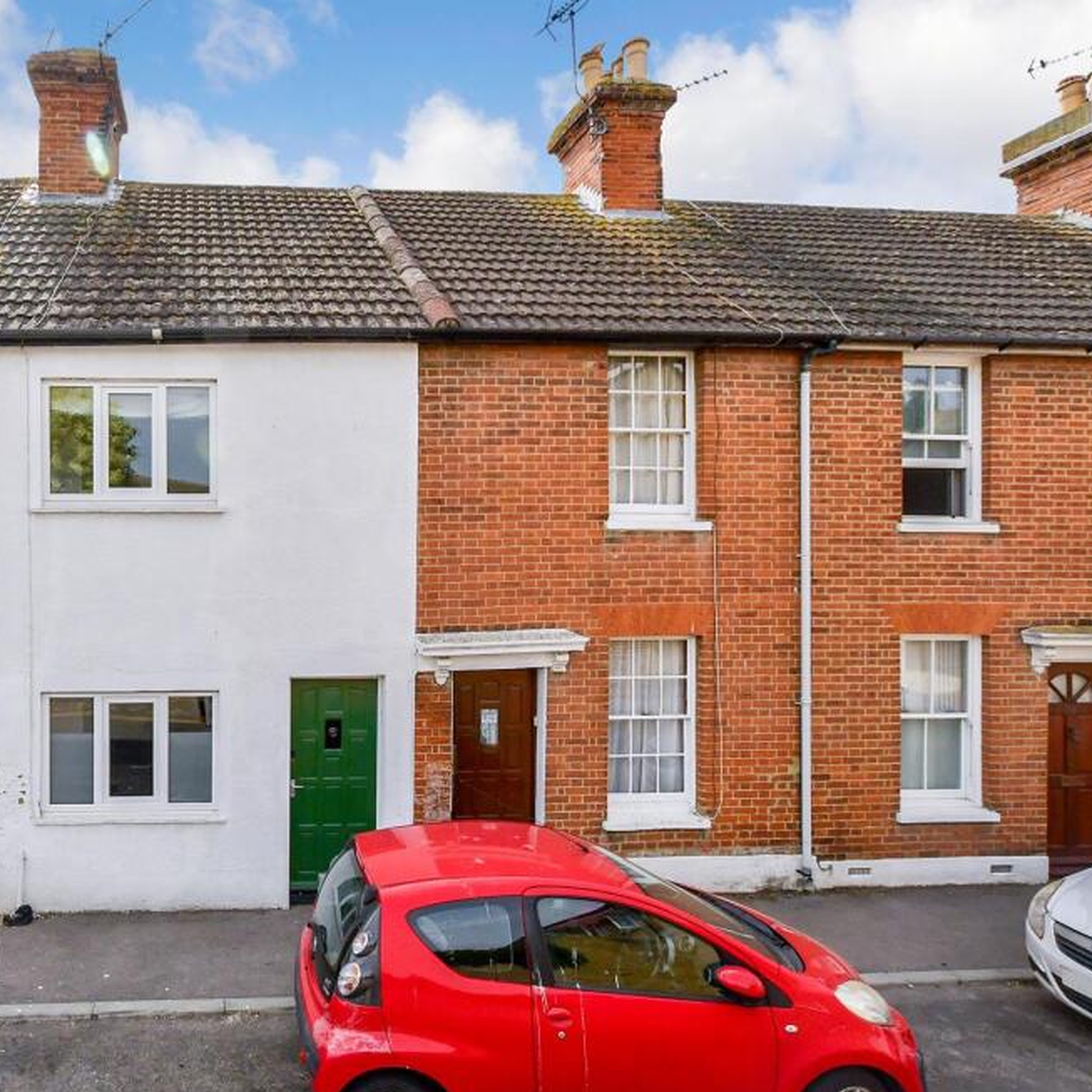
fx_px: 714
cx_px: 259
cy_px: 544
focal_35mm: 20
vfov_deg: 74.8
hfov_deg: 69.4
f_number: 8
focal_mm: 10
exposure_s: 1/2000
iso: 1000
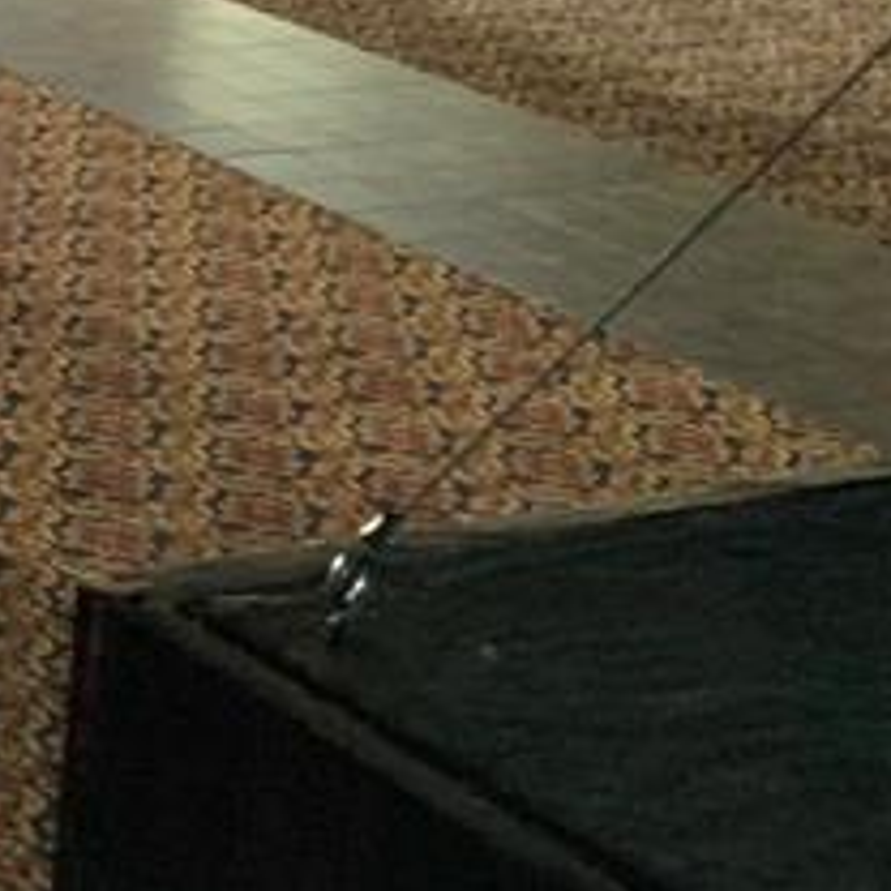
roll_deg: -3.7
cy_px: 176
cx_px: -463
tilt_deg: -19.4
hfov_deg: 14.4
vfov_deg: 15.3
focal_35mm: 113
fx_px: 3291
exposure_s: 1/40
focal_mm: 4.25
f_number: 1.8
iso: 400
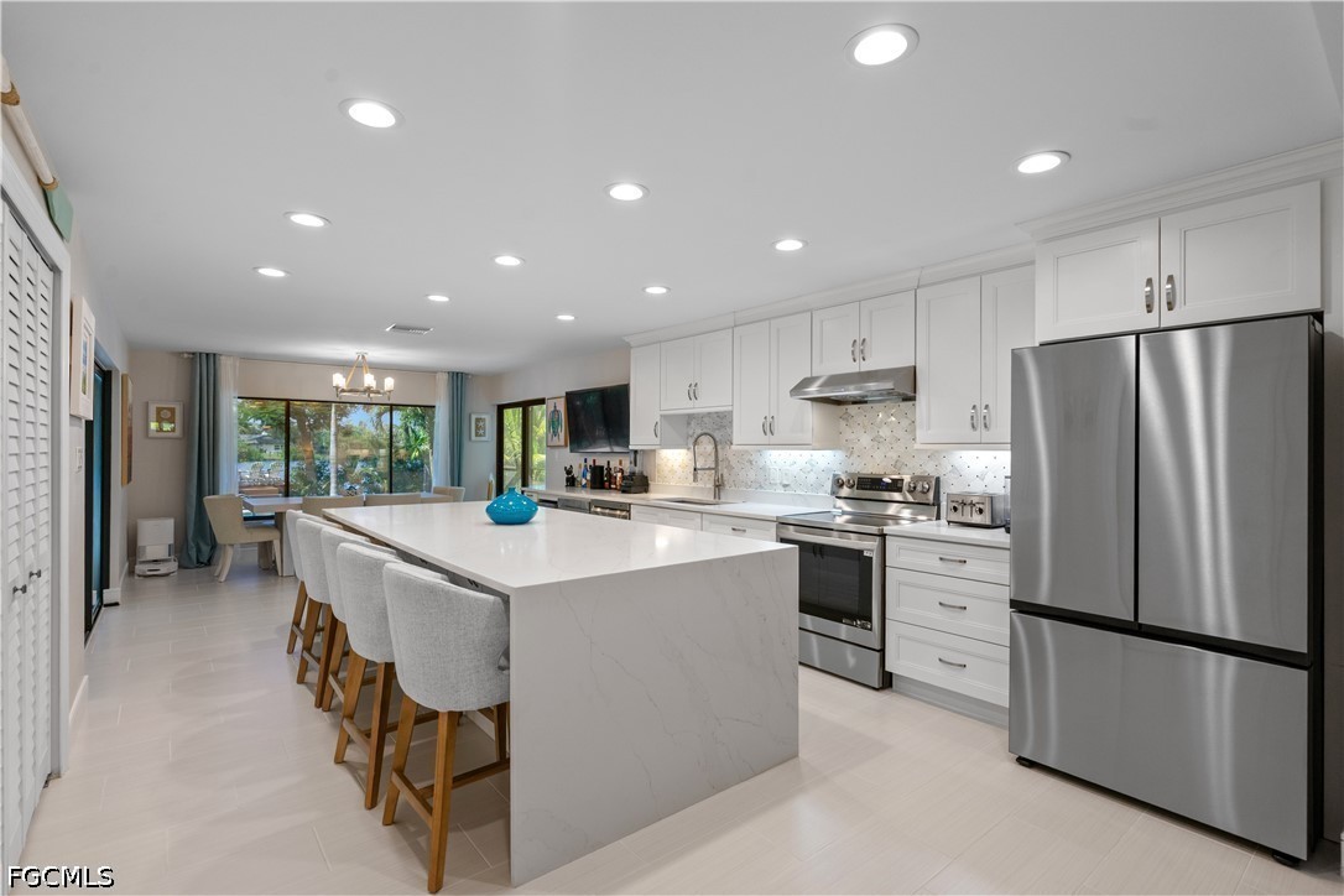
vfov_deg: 73.7
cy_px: 448
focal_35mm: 16
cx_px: 672
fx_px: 597
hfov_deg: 96.7
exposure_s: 1/50
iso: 400
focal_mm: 16
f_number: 8
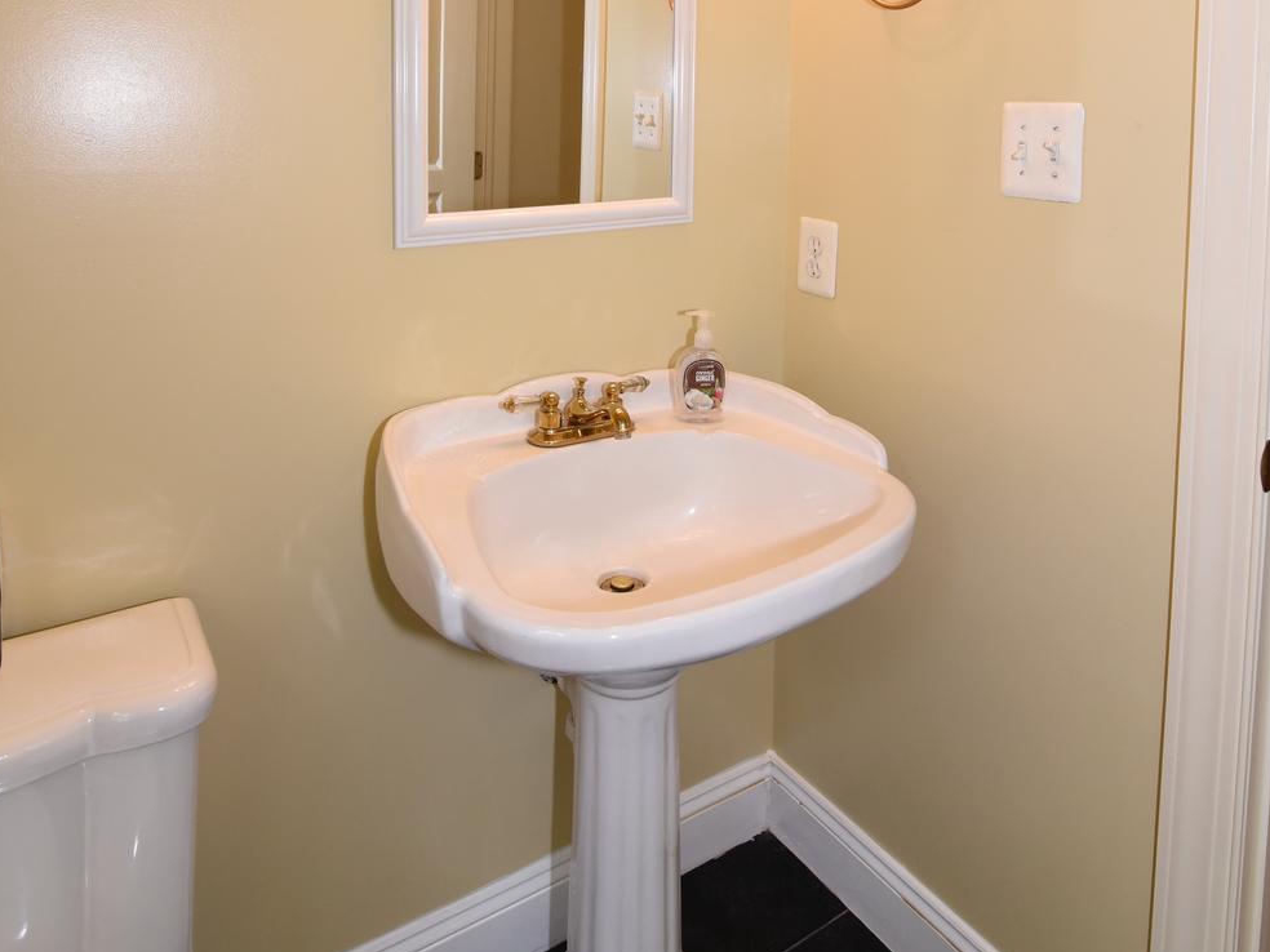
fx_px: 881
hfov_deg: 71.6
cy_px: 144
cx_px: 654
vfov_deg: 51.8
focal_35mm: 24
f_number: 8
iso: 1600
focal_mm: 16
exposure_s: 1/125
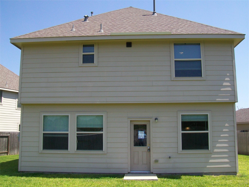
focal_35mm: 36
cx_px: 124
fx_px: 259
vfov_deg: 39.7
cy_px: 94
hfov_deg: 51.4
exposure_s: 1/320
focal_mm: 6
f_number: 4.8
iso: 64
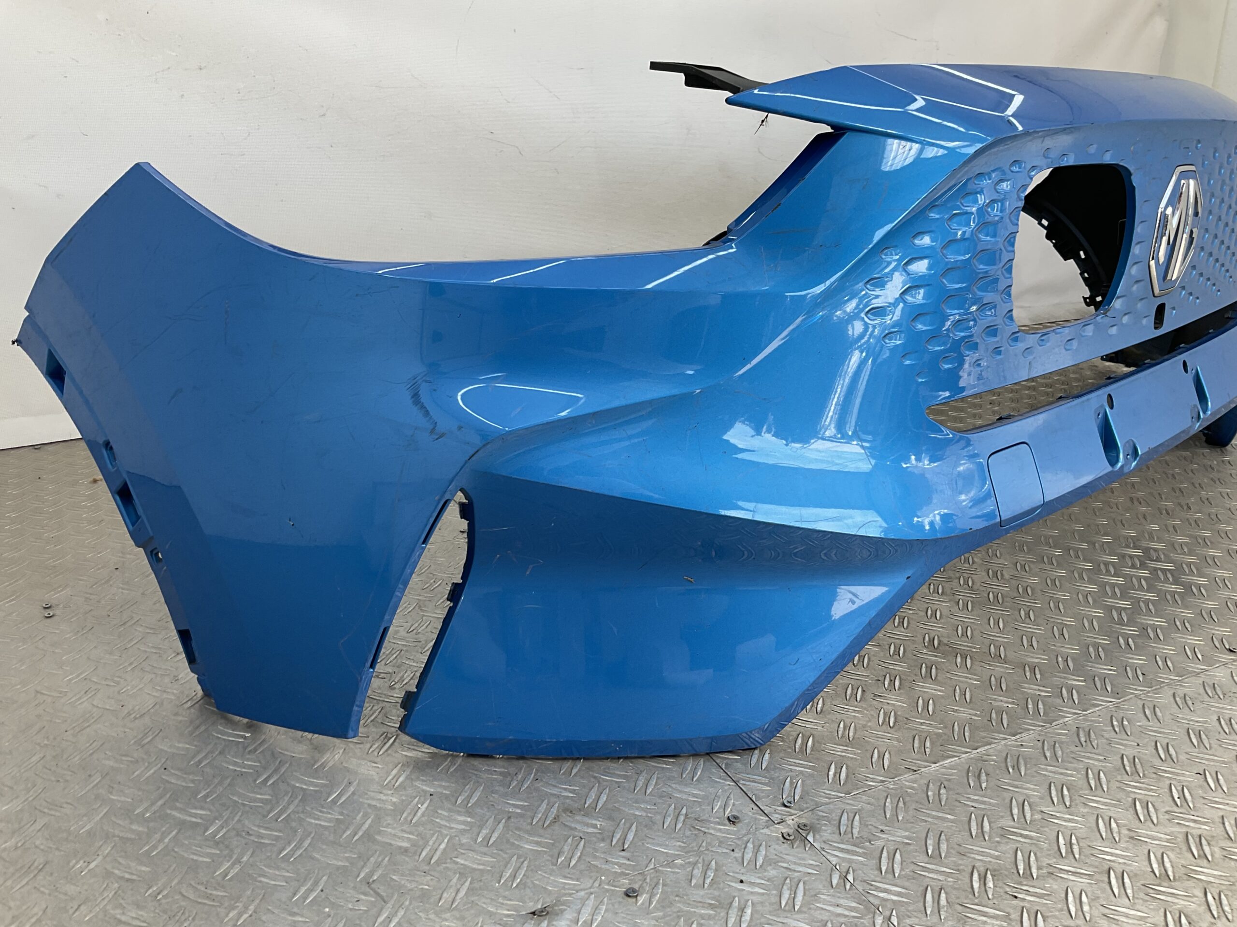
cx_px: 618
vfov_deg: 48.2
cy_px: 464
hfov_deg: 61.7
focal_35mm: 29
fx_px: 1036
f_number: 1.8
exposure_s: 1/136
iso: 16
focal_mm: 3
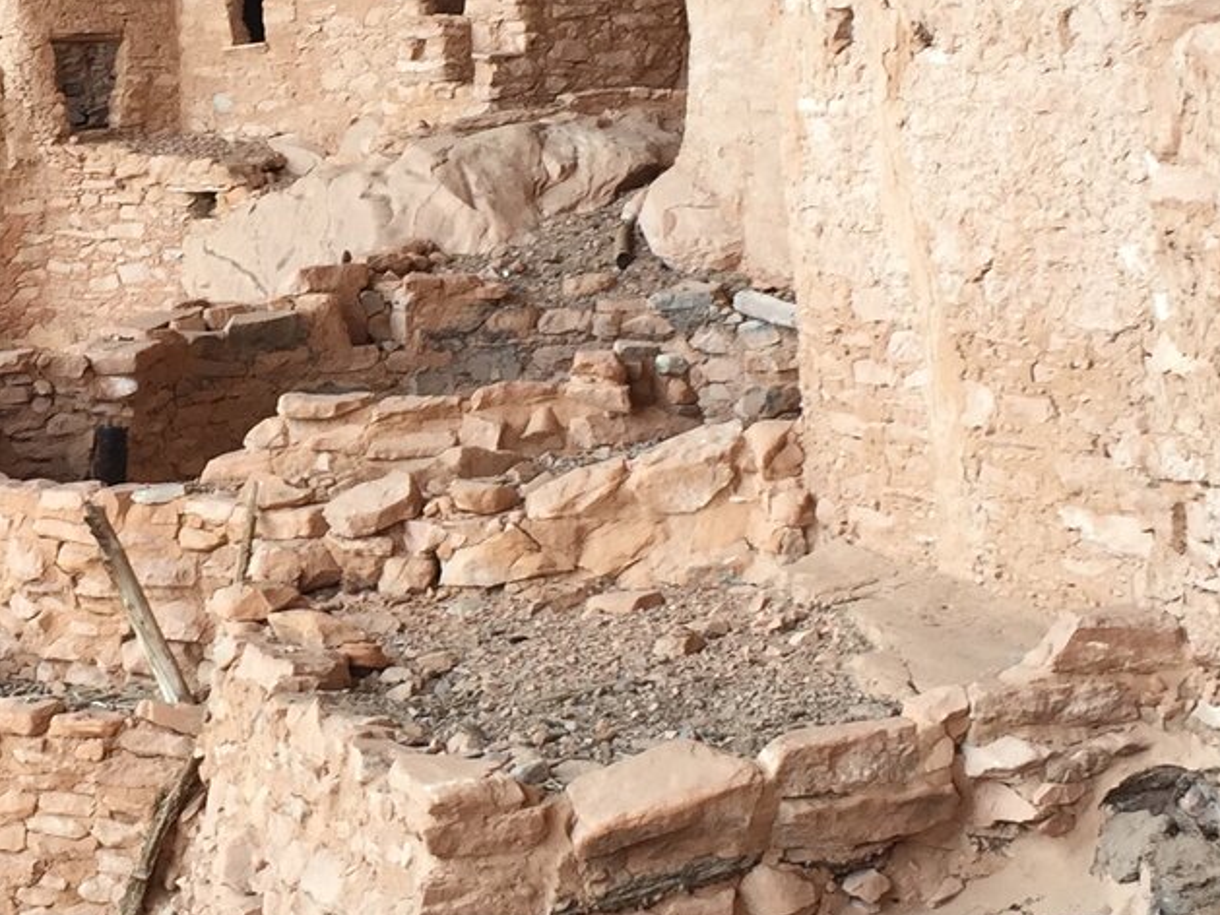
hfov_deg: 23.2
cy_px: 262
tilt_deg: -2.5
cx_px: 221
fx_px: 2926
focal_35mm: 83
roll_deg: +2.3
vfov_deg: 17.7
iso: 32
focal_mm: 4.15
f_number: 2.2
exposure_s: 1/120
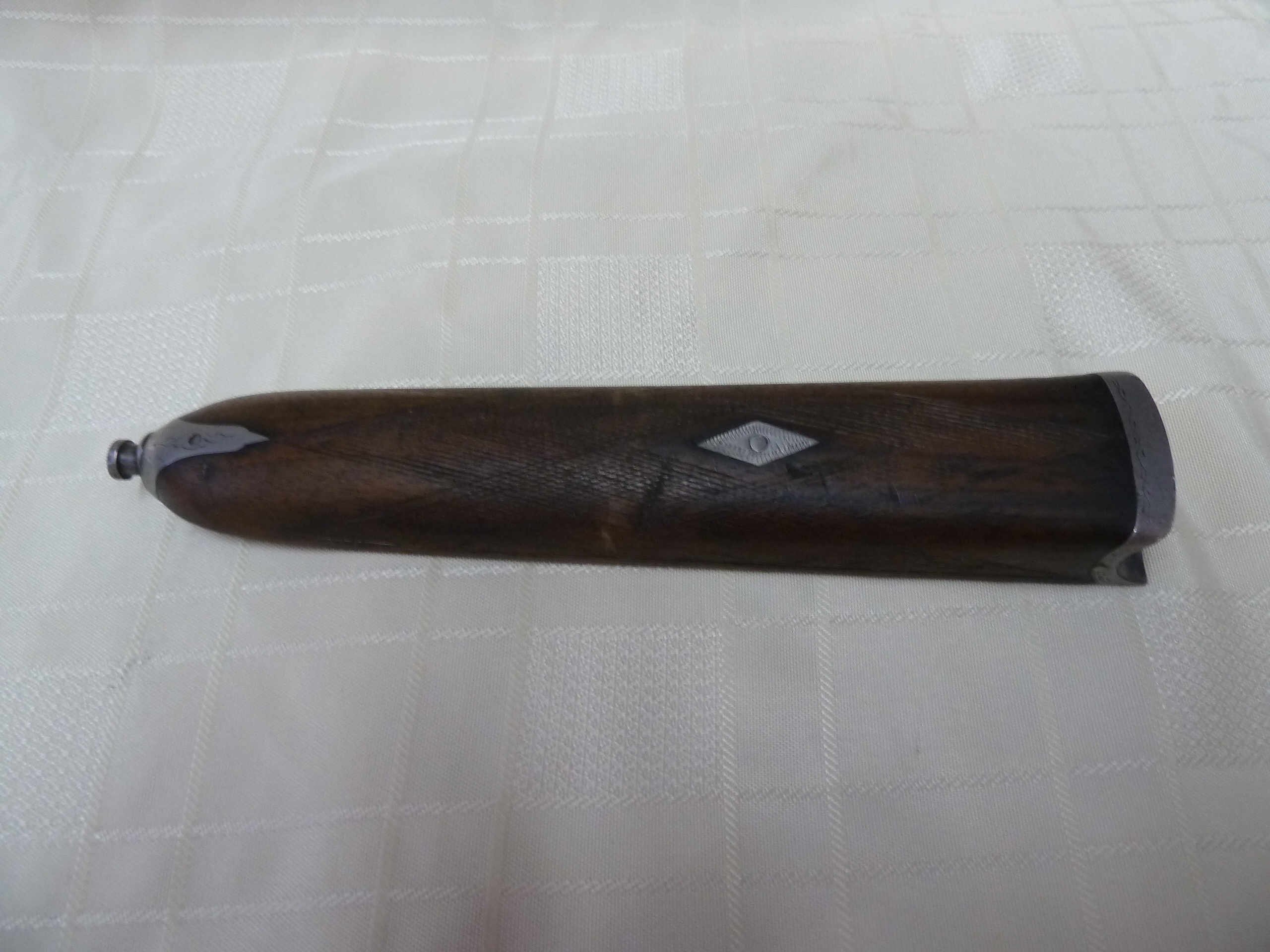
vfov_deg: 54.9
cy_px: 476
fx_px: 917
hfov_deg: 69.4
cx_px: 635
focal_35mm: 25
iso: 250
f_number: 3.3
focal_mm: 4.1
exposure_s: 1/30
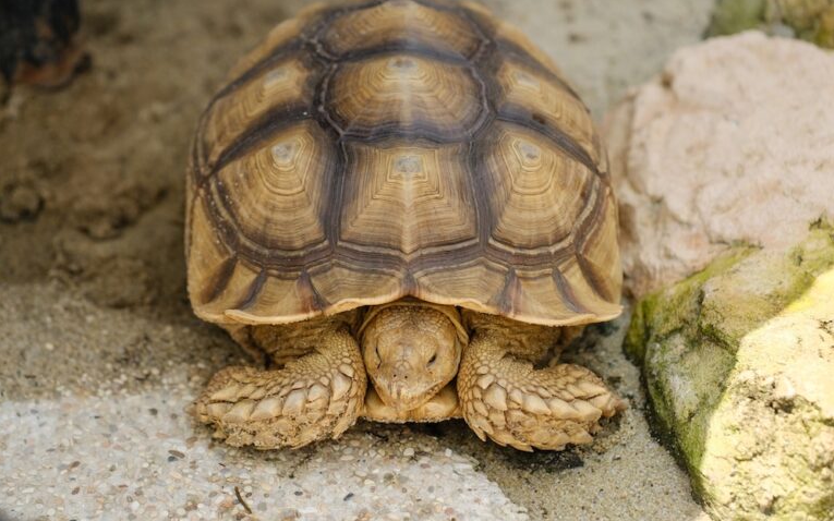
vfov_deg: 15.4
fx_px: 1932
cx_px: 418
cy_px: 260
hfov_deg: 24.4
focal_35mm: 85
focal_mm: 55
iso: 800
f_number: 2
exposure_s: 1/4000
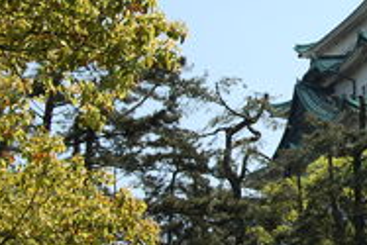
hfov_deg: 13.8
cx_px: 402
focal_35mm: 146
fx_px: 1489
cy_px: 62
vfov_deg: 9.4
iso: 200
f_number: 10
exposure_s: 1/400
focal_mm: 38
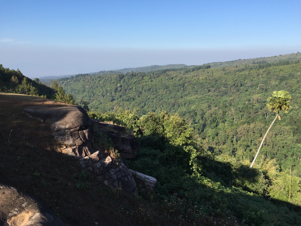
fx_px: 252
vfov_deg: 48.2
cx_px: 150
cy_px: 113
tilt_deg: -12.0
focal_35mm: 29
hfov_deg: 61.7
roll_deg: -1.0
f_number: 2.2
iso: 32
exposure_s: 1/1412
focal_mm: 4.15
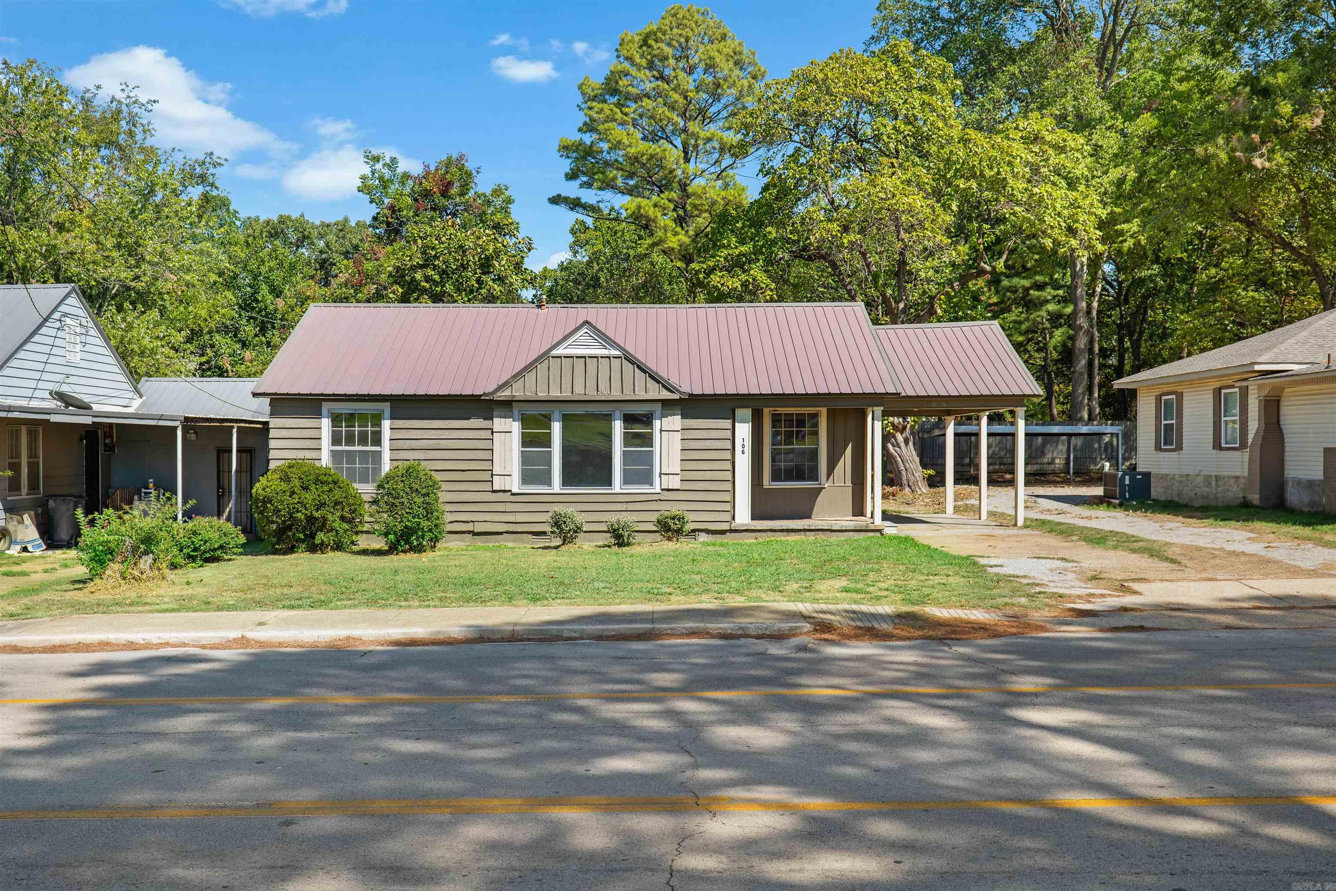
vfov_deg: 37.9
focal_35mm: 35
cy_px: 446
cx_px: 668
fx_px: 1299
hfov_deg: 54.4
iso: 100
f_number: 5.6
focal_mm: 35
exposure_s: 1/500
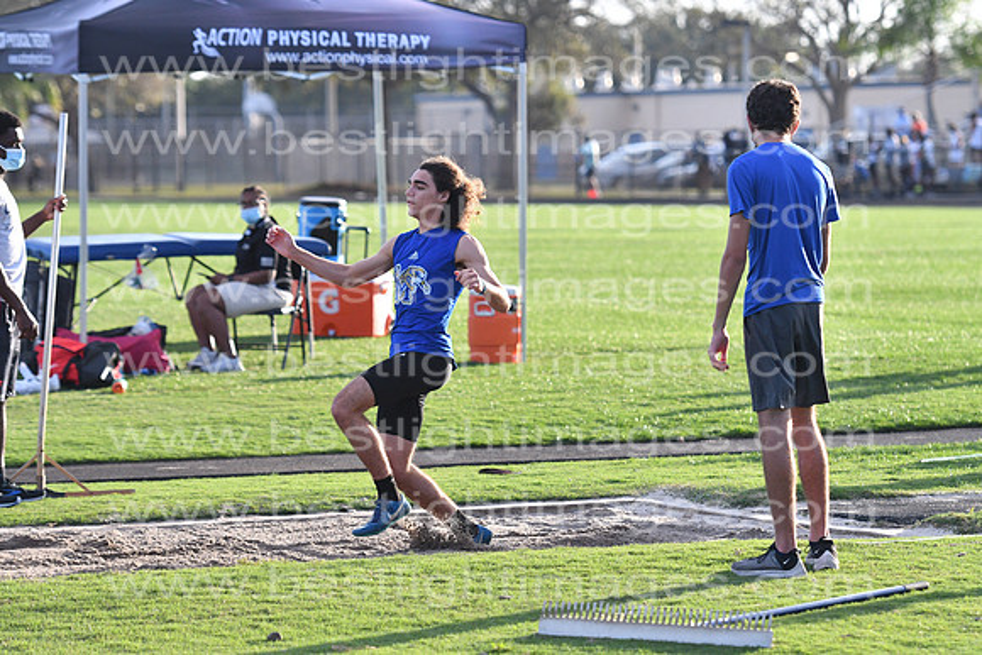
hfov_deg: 11.0
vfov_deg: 7.3
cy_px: 328
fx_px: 5116
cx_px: 491
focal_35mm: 188
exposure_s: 1/6400
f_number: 4
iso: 1250
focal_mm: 125
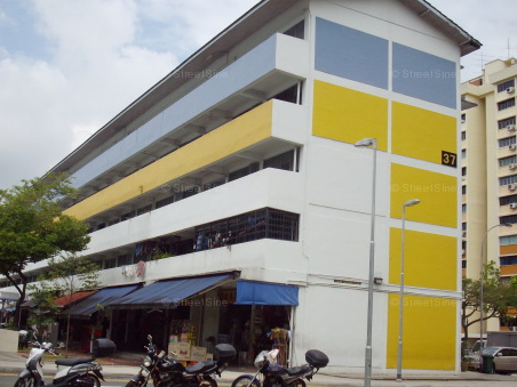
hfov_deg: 42.1
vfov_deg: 32.2
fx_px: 672
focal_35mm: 45
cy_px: 190
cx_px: 247
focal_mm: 6.2
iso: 80
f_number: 5.6
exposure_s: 1/640
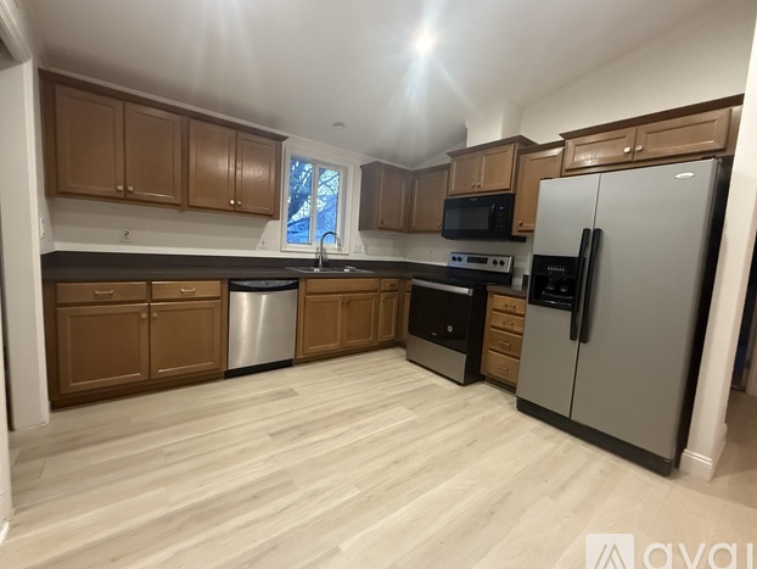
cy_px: 278
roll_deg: -3.6
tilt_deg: -5.5
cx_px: 377
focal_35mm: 15
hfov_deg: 98.1
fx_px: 328
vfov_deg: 81.8
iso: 800
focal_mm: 2.22
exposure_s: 1/60
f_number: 2.2
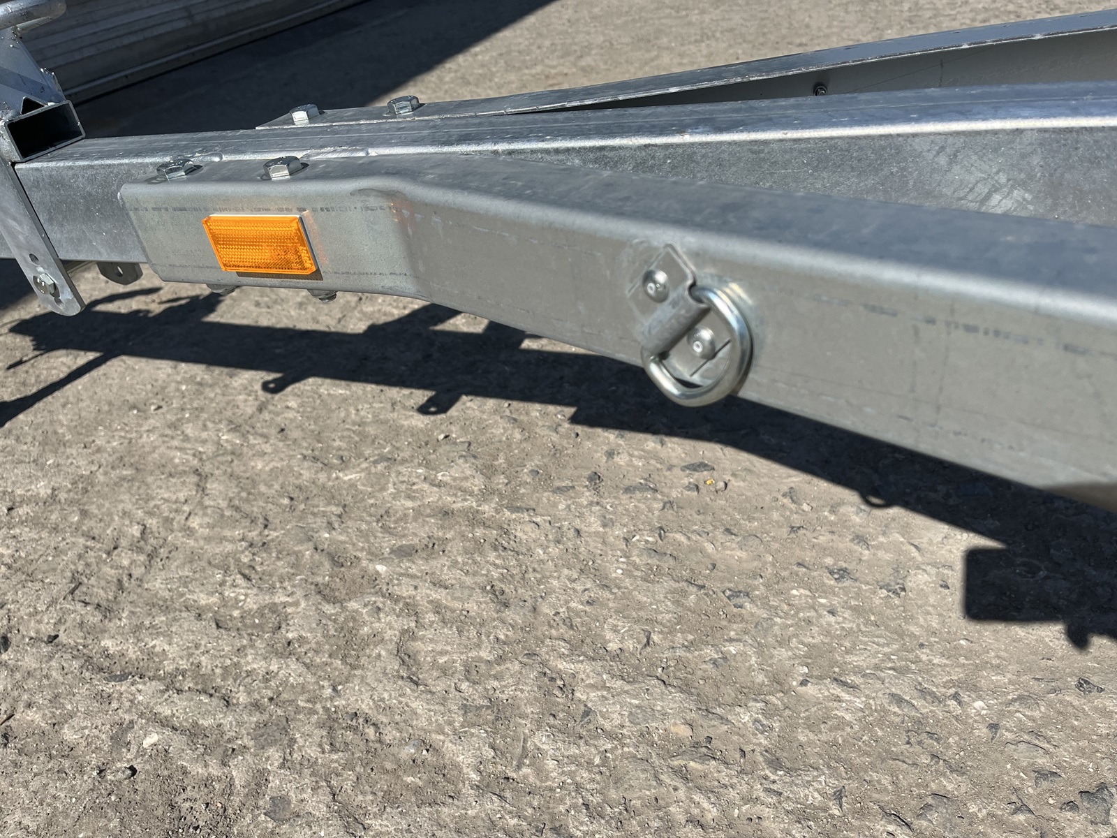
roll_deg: +10.9
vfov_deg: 53.1
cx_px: 558
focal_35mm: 26
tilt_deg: -31.1
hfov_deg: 67.3
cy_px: 419
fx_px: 839
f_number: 1.6
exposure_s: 1/5076
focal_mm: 5.1
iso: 50
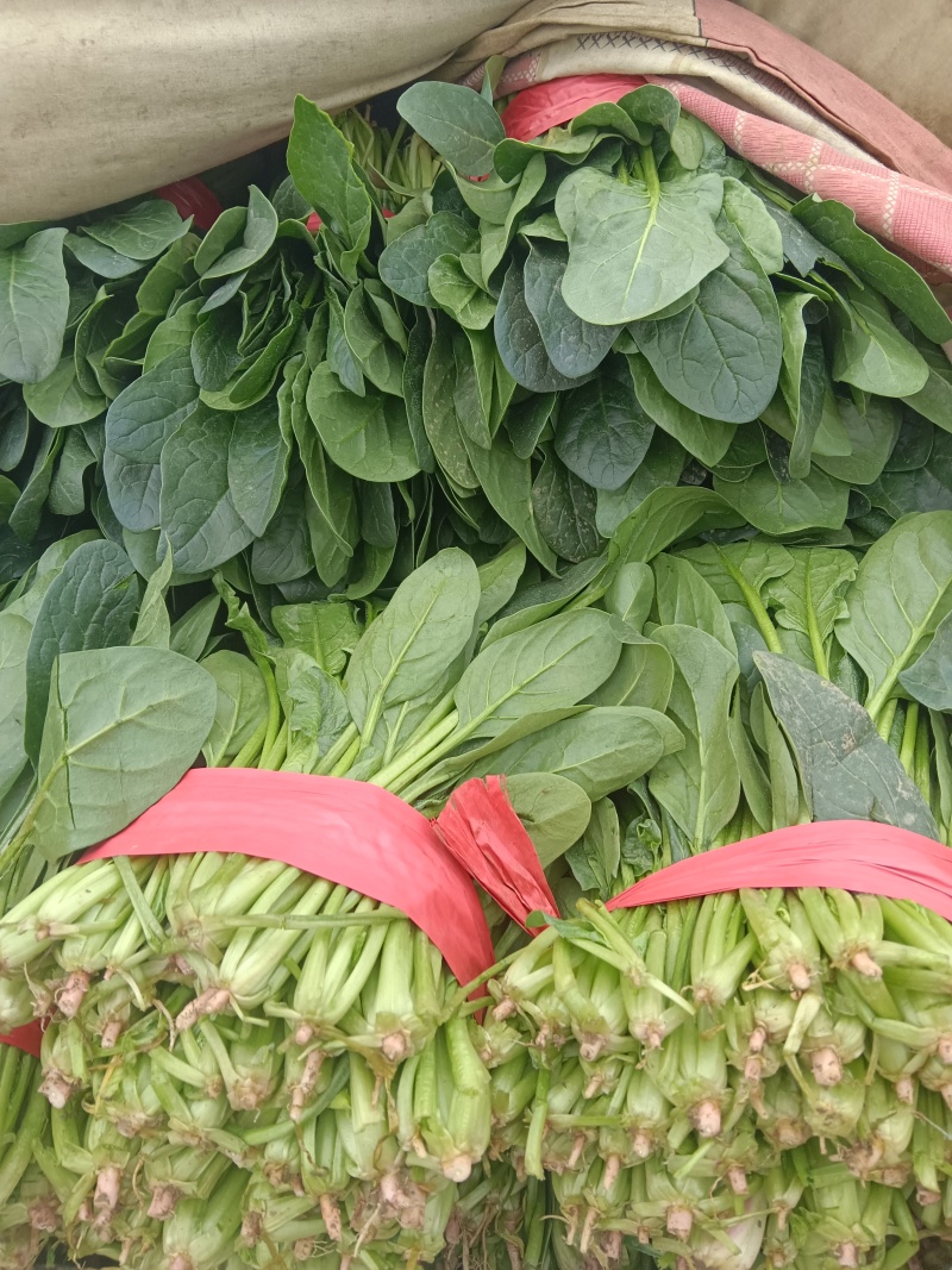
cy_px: 635
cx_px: 476
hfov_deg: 53.1
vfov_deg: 67.3
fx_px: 954
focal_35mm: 26
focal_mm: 4.05
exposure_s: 1/100
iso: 368
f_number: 1.8
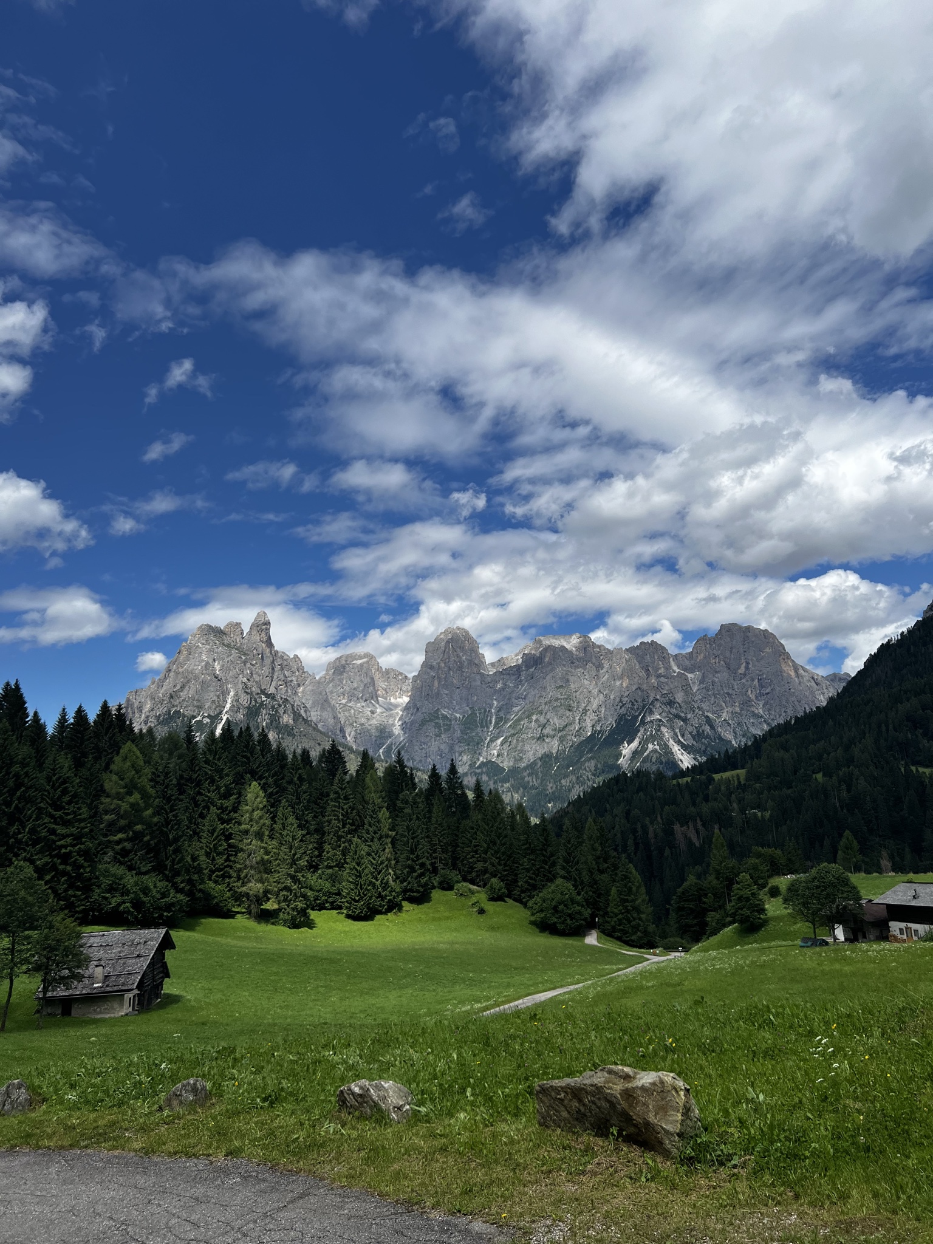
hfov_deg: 53.1
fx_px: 934
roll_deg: +4.2
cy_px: 622
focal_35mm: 26
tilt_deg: +14.5
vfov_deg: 67.3
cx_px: 466
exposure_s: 1/6211
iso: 50
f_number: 1.5
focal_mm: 5.7
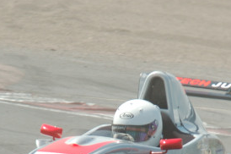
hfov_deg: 1.1
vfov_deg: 0.7
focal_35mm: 1842
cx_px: 120
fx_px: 11805
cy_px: 167
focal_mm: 420
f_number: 11
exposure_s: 1/350
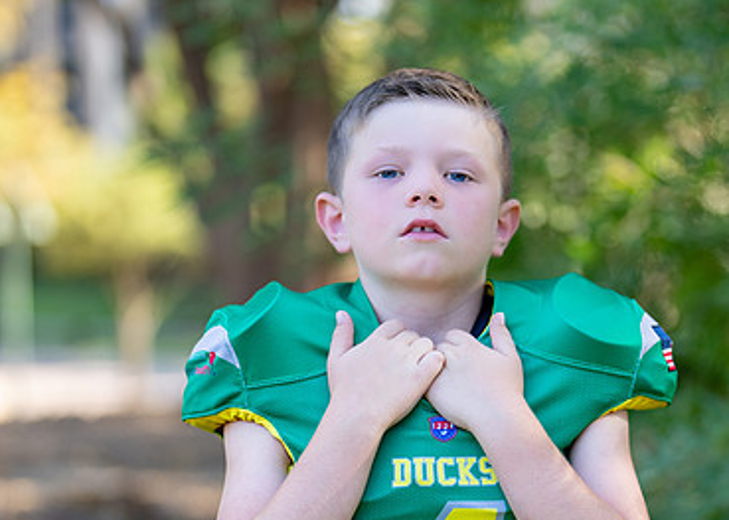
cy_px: 370
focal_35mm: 107
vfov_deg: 13.4
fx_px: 2214
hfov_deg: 18.7
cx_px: 456
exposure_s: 1/1000
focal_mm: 50
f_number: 1.2
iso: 100
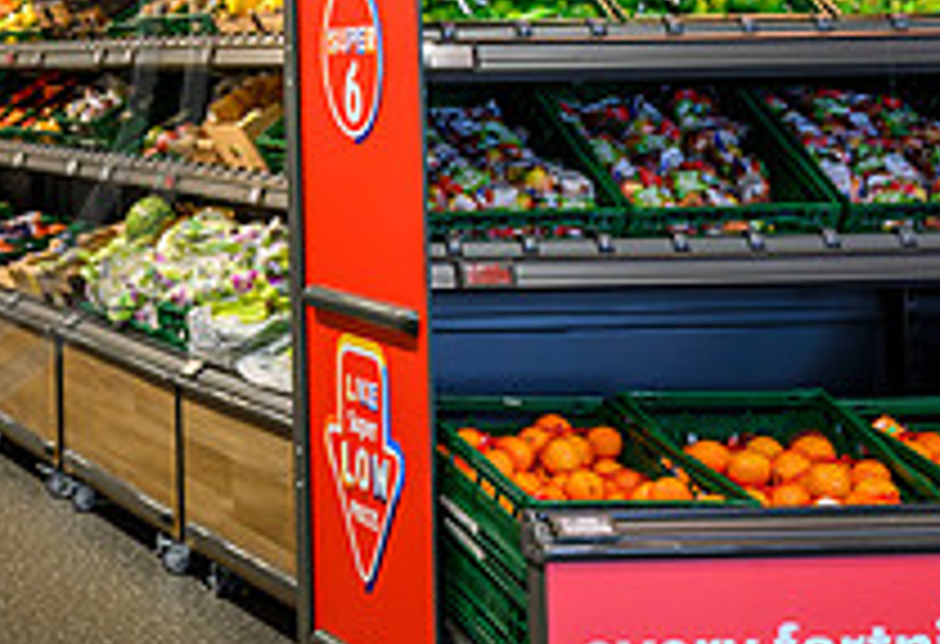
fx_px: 2764
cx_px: -570
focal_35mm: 105
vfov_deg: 13.0
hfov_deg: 17.0
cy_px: -68
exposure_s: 1/125
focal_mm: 30
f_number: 3.2
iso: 640
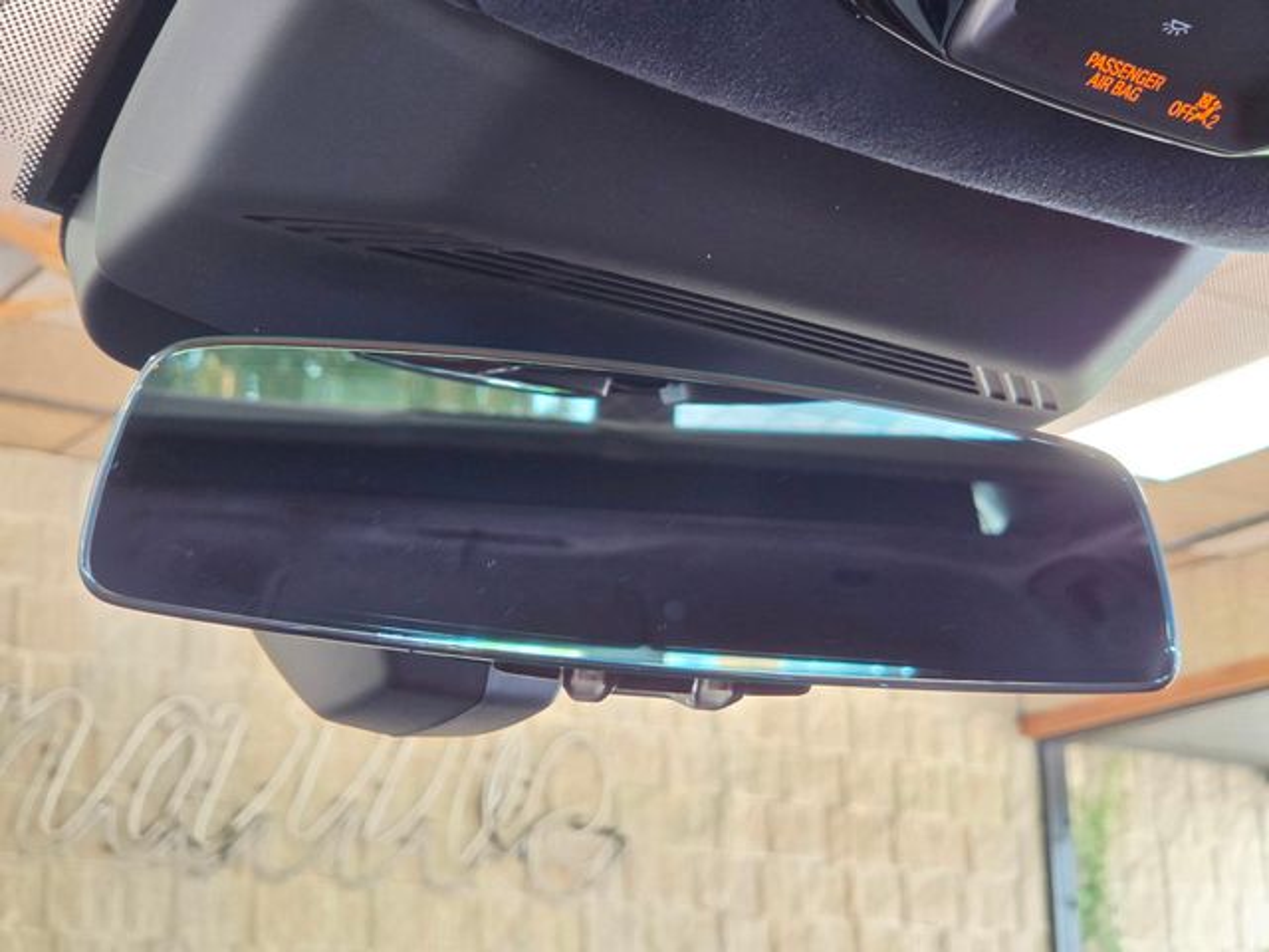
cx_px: 634
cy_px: 476
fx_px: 2529
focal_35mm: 69
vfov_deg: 21.3
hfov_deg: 28.2
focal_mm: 7
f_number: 2.4
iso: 400
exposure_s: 1/30
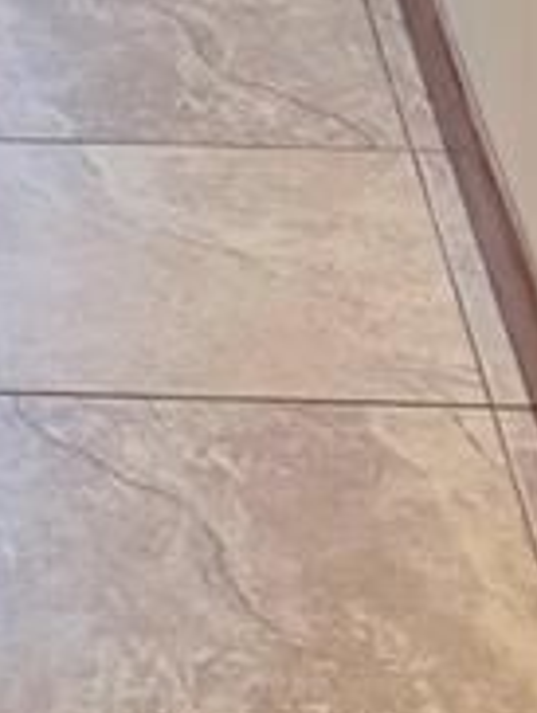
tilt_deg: -3.0
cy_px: -1171
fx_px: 3260
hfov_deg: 9.2
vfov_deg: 10.3
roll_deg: +0.2
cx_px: -223
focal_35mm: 158
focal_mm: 6.76
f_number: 1.78
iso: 200
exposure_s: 1/120
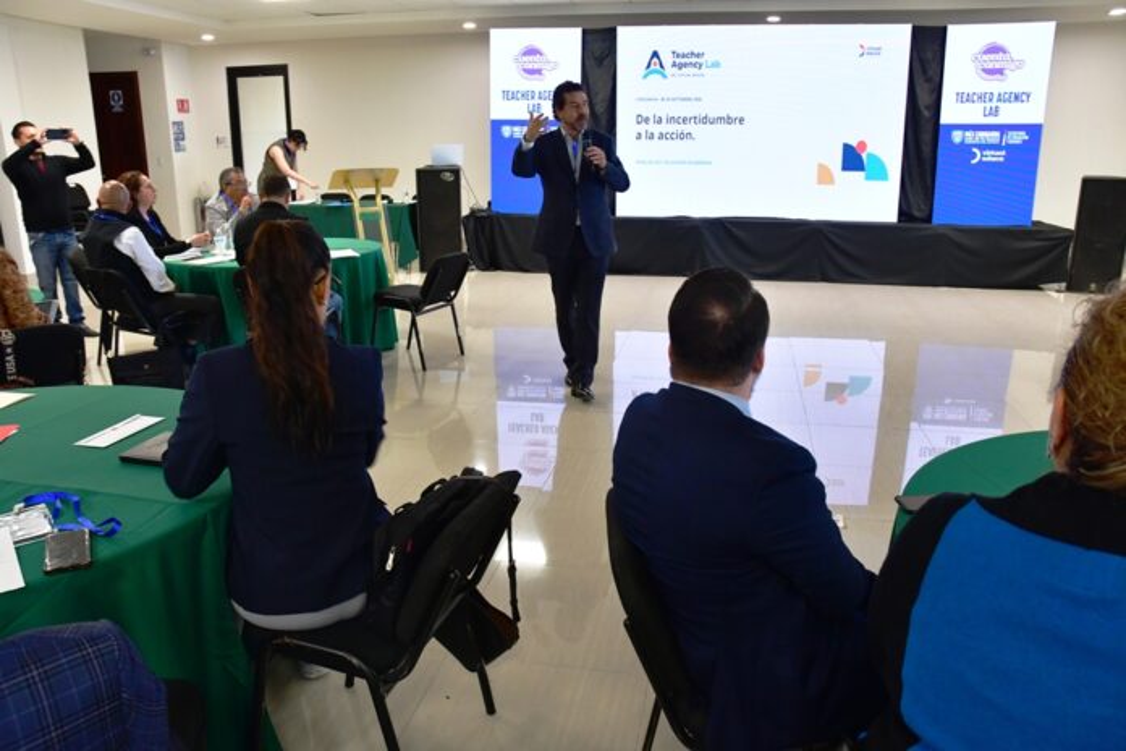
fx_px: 844
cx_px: 563
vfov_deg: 47.9
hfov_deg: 67.4
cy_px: 376
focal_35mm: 27
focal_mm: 18
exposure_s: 1/50
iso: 2000
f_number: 6.3
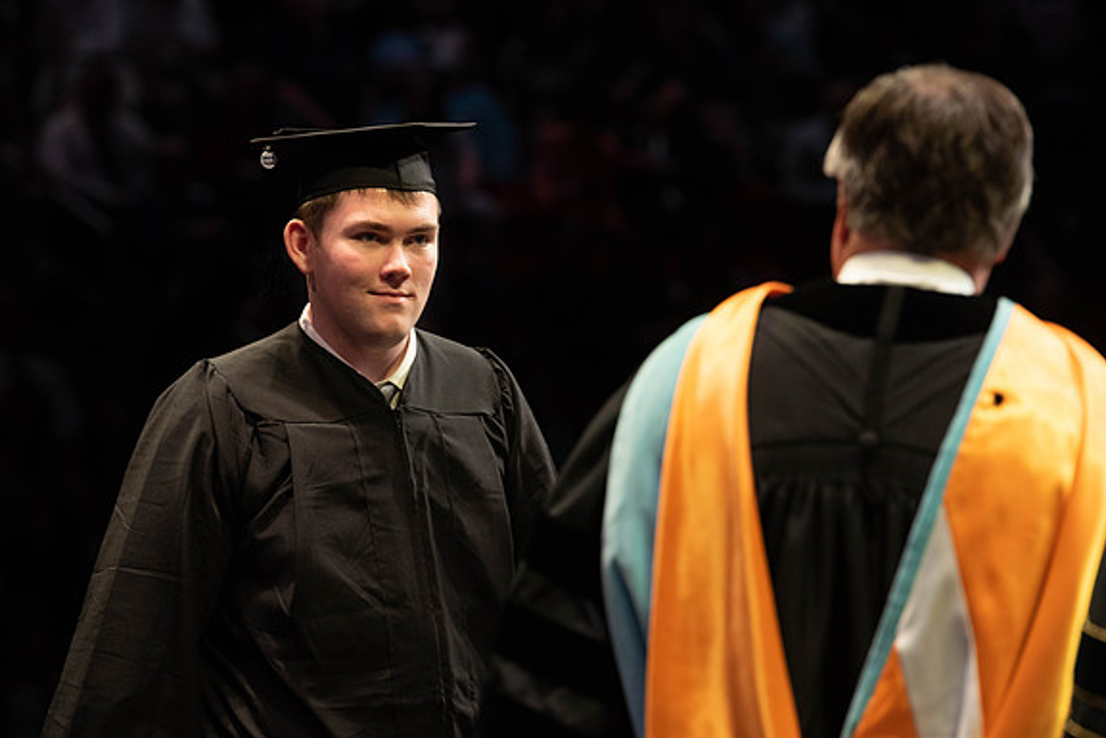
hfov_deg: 9.9
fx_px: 6391
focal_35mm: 208
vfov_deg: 6.6
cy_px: 325
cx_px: 487
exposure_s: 1/320
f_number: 4.5
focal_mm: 185
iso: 1600
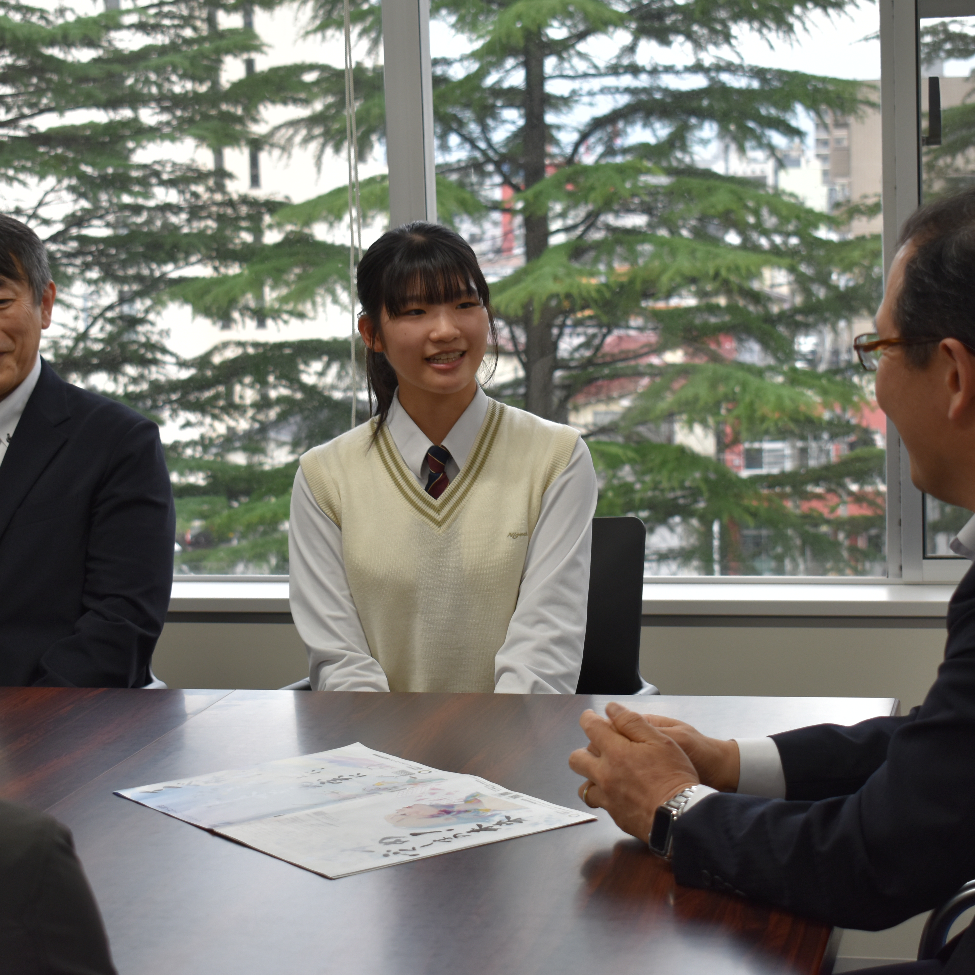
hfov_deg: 23.7
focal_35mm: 73
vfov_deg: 23.7
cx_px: 479
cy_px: 488
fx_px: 2326
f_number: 4.8
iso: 400
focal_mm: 38
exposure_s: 1/100
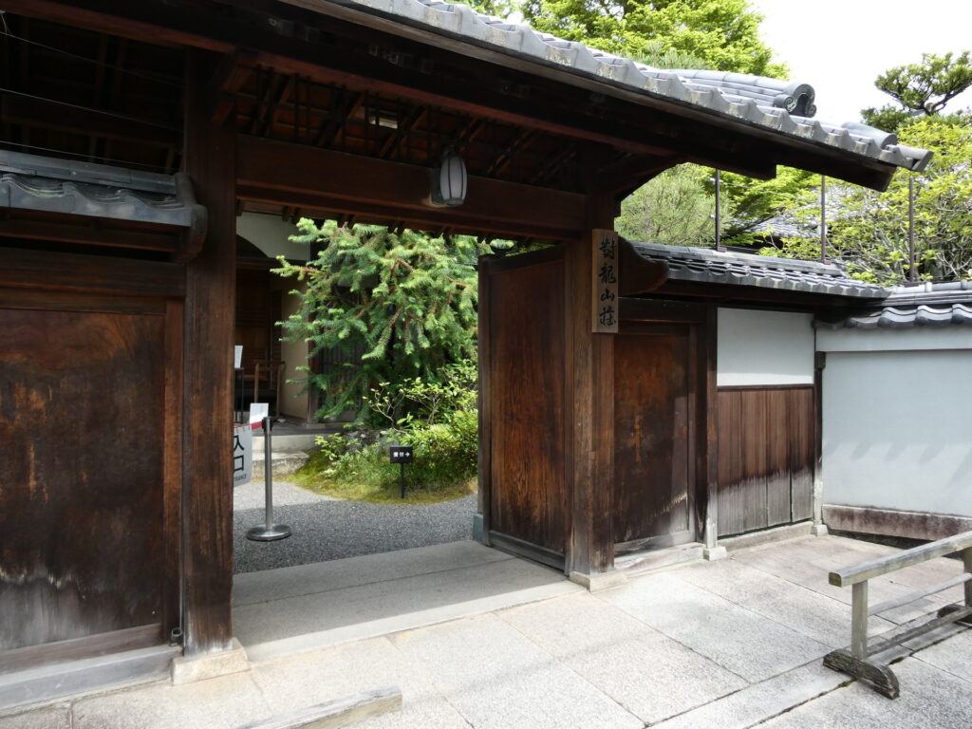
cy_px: 364
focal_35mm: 24
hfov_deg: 71.6
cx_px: 486
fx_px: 674
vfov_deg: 56.8
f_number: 3.3
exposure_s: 1/250
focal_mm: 4.3
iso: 80
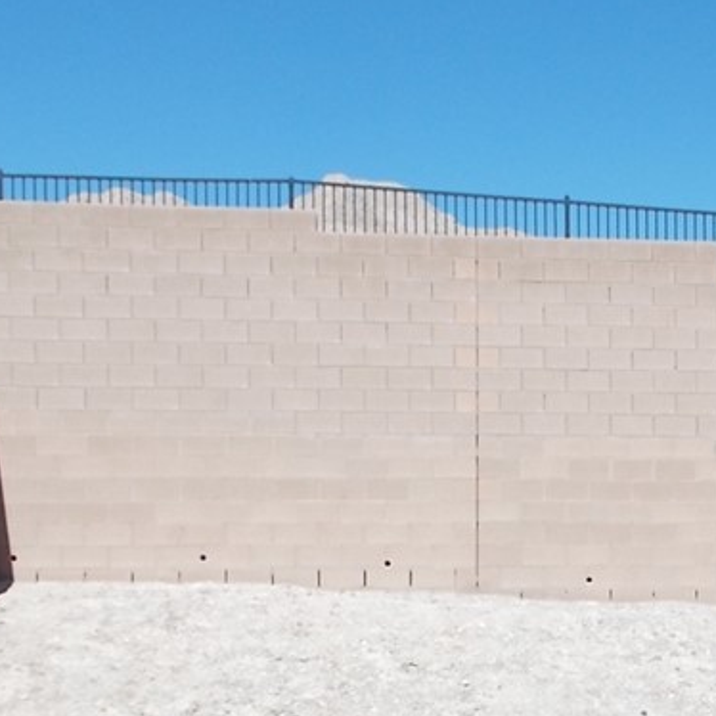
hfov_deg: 26.9
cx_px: 557
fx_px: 1474
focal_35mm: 63
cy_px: 563
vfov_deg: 26.8
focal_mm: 4.6
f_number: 8
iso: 80
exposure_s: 1/125
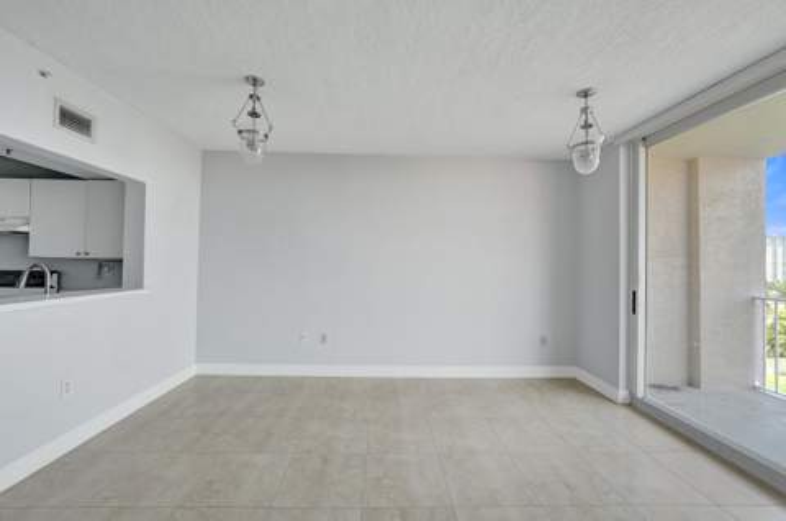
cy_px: 260
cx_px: 393
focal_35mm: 14
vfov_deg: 81.0
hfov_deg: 104.4
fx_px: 305
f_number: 4
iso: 1250
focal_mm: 14
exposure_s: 1/400
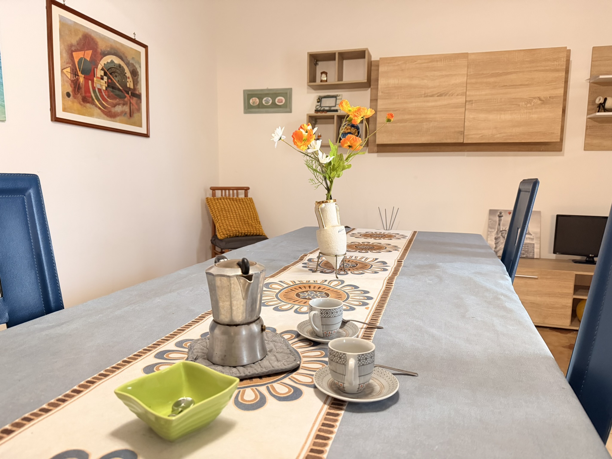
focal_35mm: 24
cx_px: 306
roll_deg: -1.5
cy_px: 230
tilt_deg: -7.0
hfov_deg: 71.6
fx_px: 424
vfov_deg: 56.8
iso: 640
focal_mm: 6.76
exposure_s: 1/50
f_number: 1.78
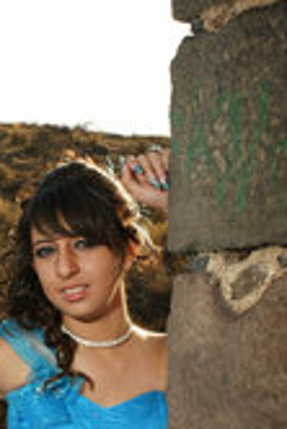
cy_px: 346
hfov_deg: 10.8
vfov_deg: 16.1
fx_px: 1506
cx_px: -5
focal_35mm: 126
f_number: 14
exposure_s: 1/80
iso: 100
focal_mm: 35
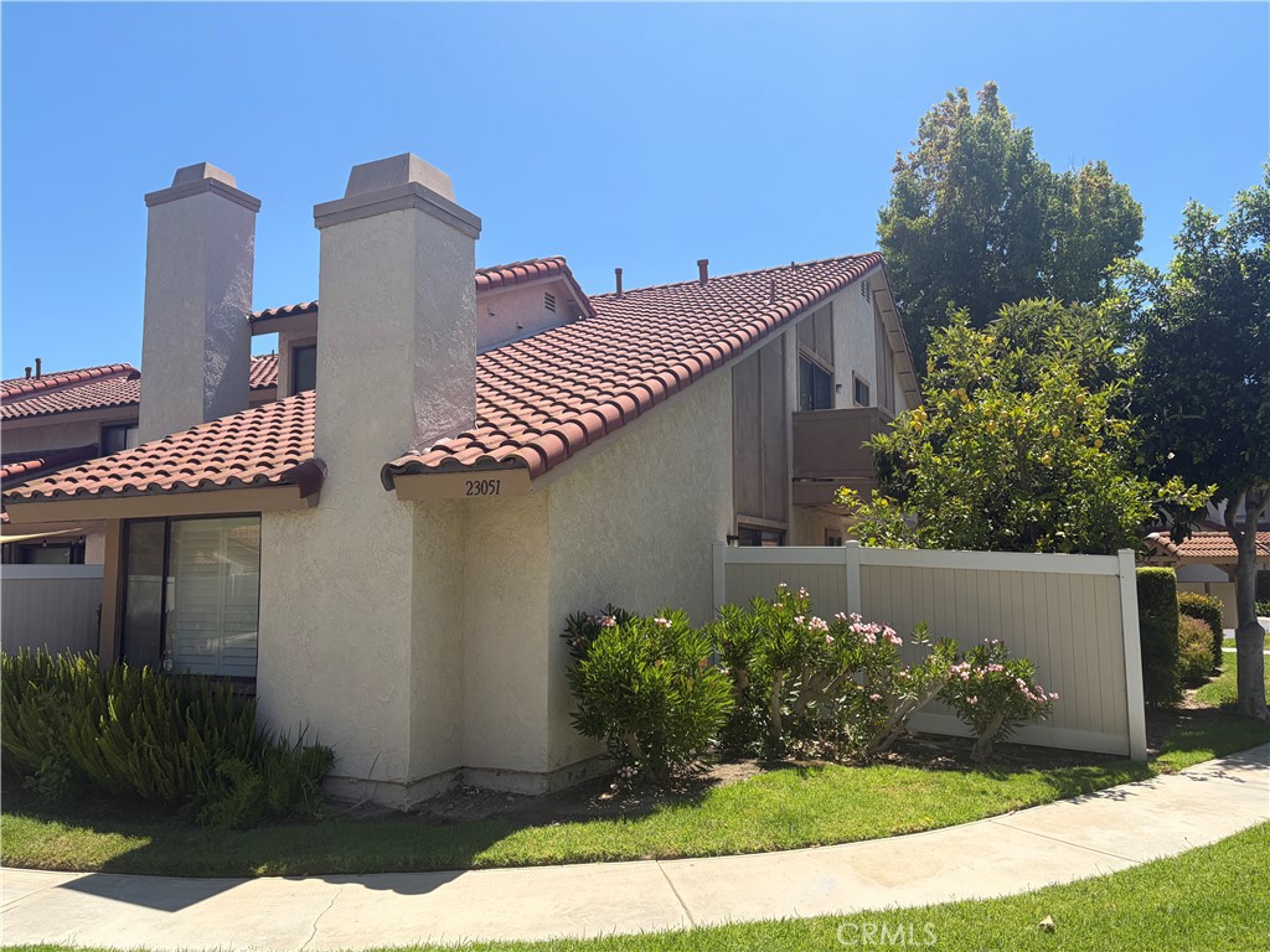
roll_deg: +1.2
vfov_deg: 53.1
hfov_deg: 67.3
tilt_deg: +7.3
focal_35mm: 26
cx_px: 635
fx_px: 954
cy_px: 476
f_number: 1.6
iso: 50
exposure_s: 1/2639
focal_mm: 5.96
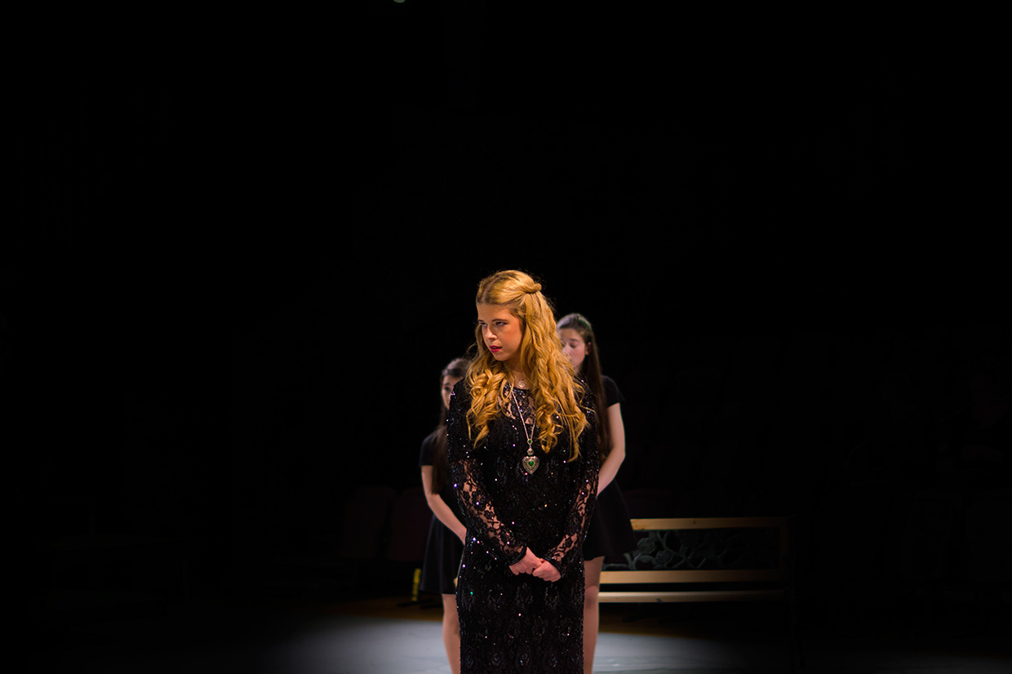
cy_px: 337
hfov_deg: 27.0
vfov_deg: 18.2
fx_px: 2108
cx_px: 506
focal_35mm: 75
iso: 100
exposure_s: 1/50
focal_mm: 50
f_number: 1.8
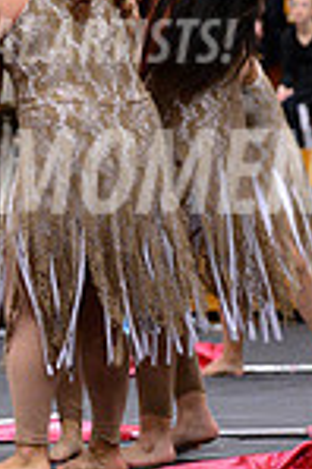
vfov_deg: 6.2
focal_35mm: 333
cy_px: -44
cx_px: -33
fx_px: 4339
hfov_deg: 4.1
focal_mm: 110
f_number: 2.8
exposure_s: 1/320
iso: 6400
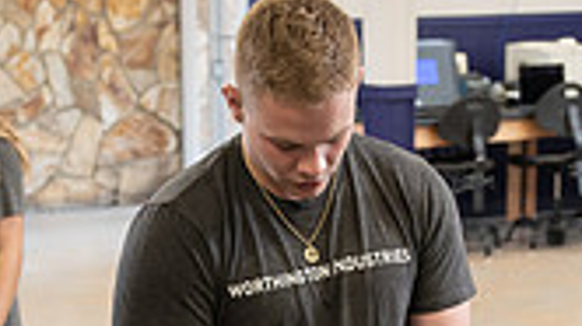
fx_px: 2035
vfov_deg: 9.0
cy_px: 422
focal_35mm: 132
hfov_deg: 16.3
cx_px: 305
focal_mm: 36
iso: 800
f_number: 3.5
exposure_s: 1/200
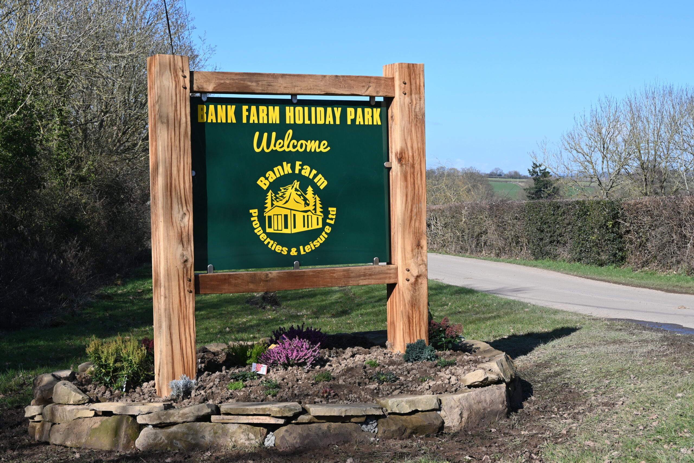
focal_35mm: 58
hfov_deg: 34.2
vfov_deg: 23.2
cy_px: 232
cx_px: 347
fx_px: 1128
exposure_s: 1/400
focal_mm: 39
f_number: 7.1
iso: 100
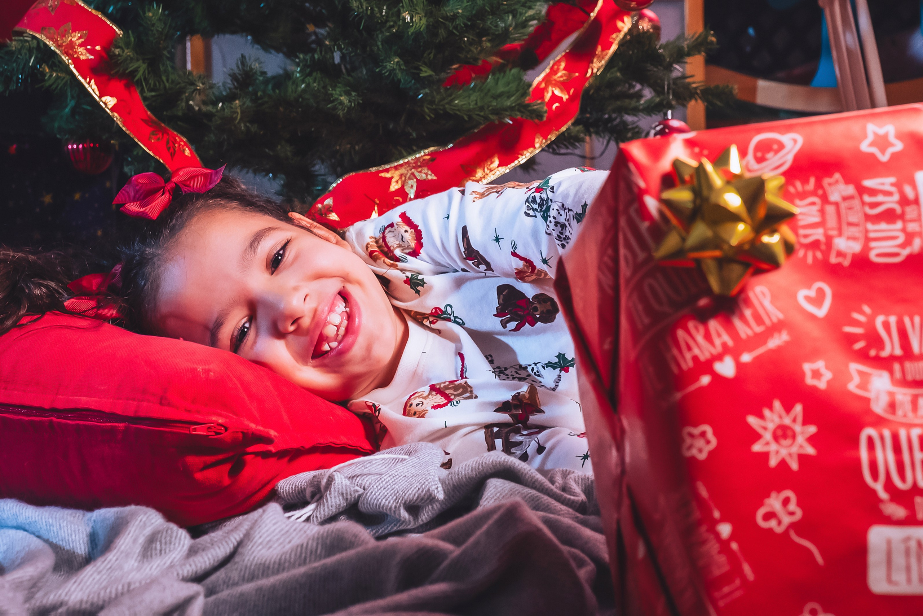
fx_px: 872
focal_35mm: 34
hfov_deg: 55.8
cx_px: 462
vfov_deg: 38.9
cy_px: 308
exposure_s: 1/100
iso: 2000
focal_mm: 22.7
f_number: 4.5
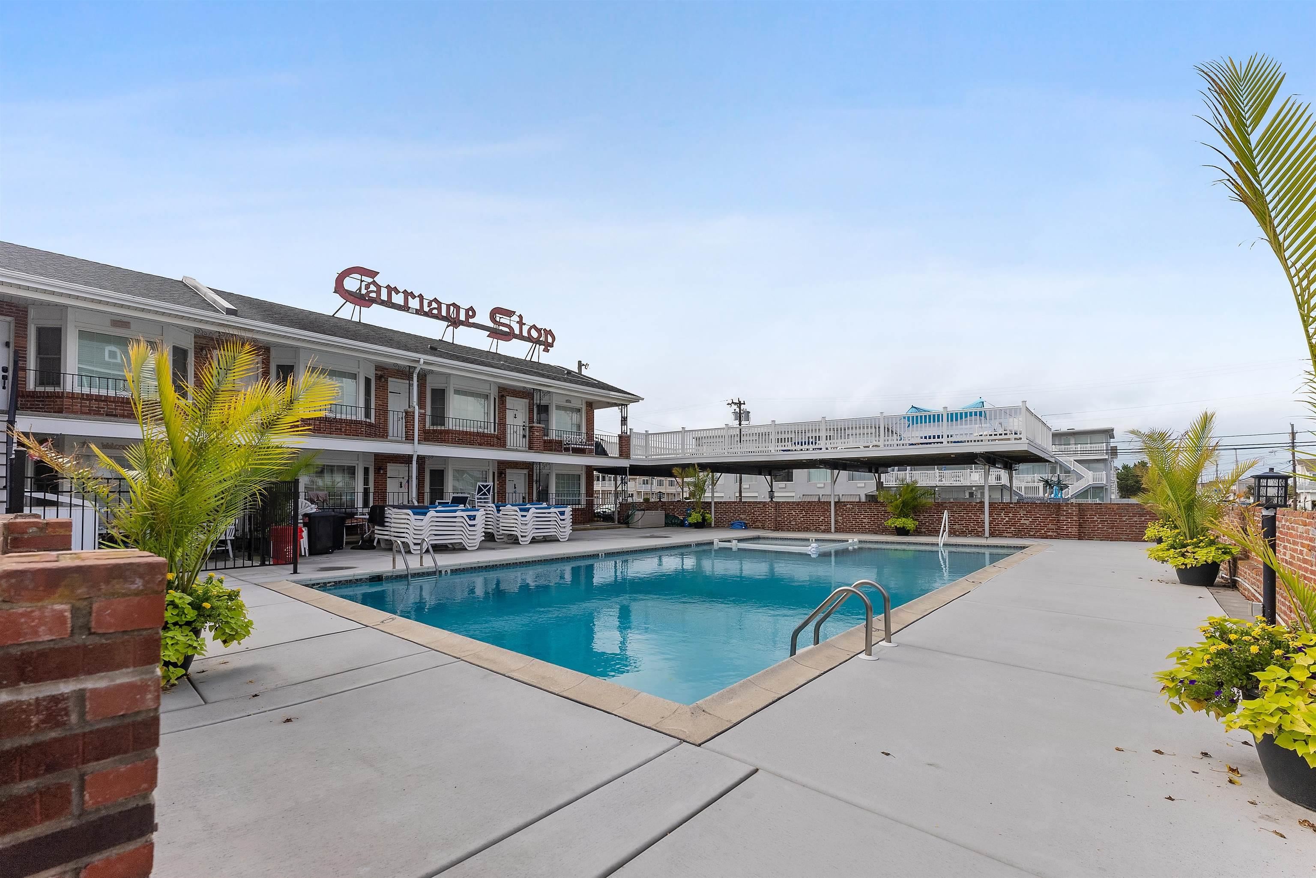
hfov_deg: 104.2
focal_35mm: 14
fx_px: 512
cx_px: 658
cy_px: 439
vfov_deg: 81.3
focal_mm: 14
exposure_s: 1/2000
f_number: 6.3
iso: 500
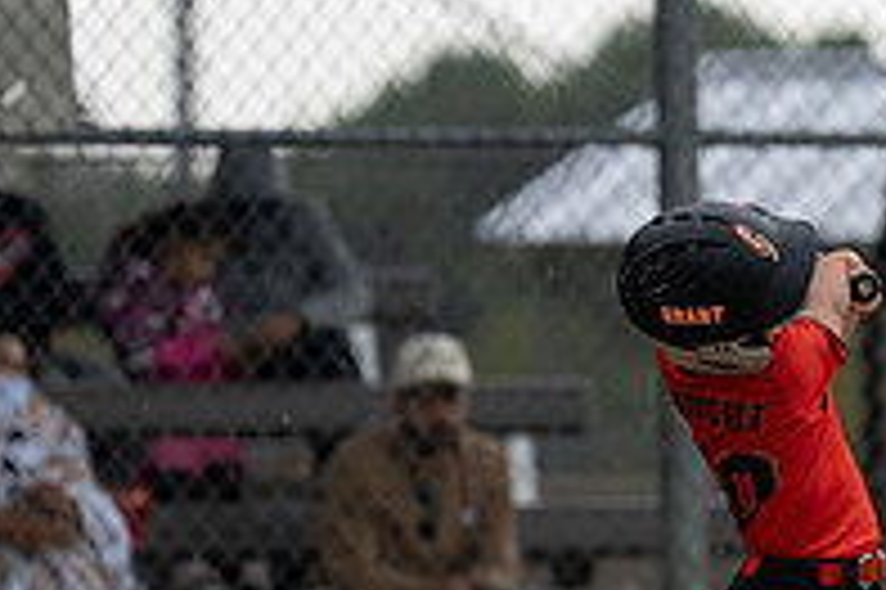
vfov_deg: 2.7
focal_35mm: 504
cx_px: 774
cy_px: 381
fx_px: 12393
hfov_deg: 4.1
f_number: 2.8
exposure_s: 1/1000
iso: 1600
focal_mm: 171
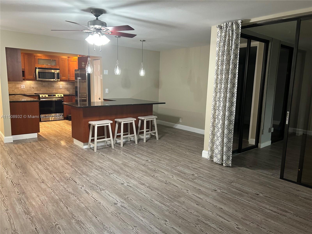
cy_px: 117
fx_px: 234
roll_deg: -1.0
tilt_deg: -8.7
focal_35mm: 26
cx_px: 156
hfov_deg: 67.3
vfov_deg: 53.1
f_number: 1.5
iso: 250
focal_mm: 5.7
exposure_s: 1/60
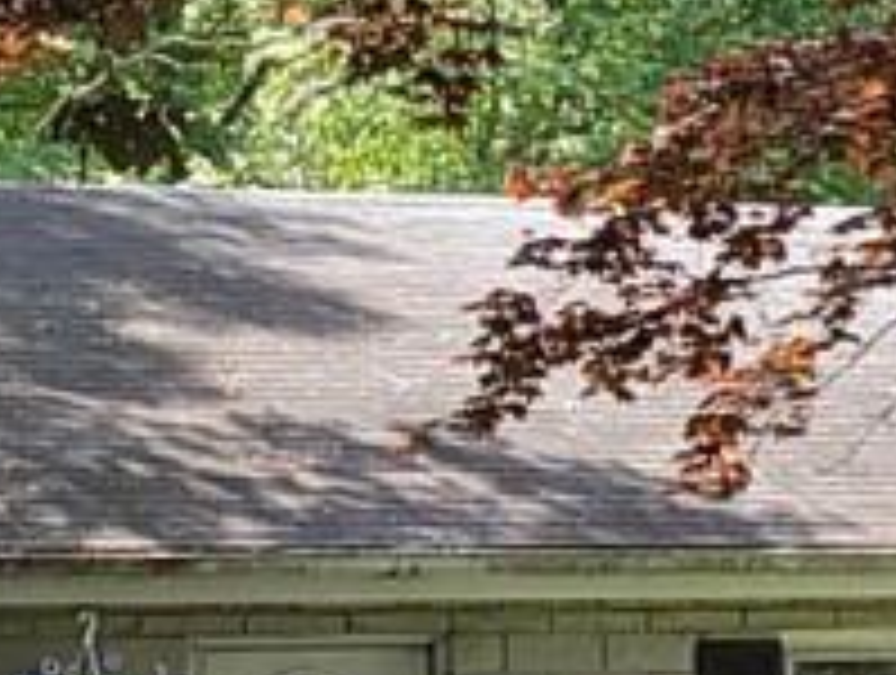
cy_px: 670
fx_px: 3993
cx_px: 216
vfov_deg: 9.6
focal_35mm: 154
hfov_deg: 12.8
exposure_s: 1/125
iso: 80
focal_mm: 5.3
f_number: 3.3
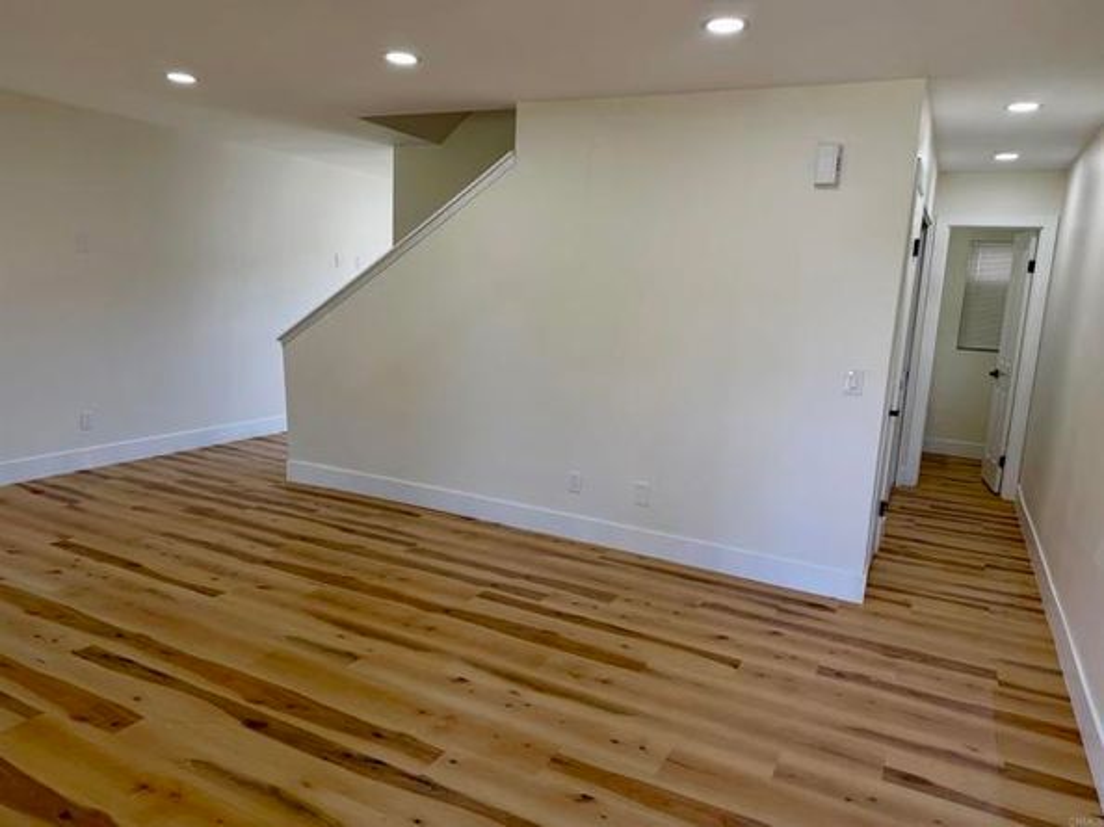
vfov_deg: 56.8
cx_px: 552
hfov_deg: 71.6
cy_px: 414
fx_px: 765
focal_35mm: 24
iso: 50
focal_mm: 6.76
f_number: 1.78
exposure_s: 1/135
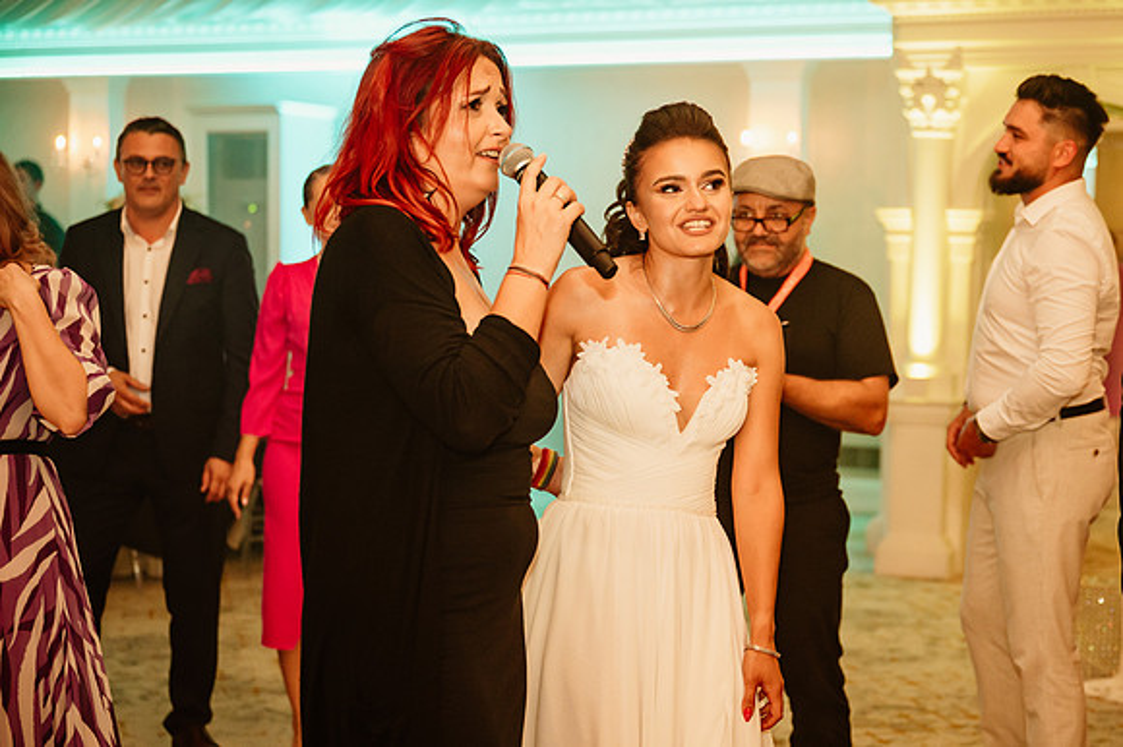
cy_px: 392
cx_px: 684
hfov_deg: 31.5
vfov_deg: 21.3
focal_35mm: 64
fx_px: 1983
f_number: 2.8
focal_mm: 52
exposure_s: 1/125
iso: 2000
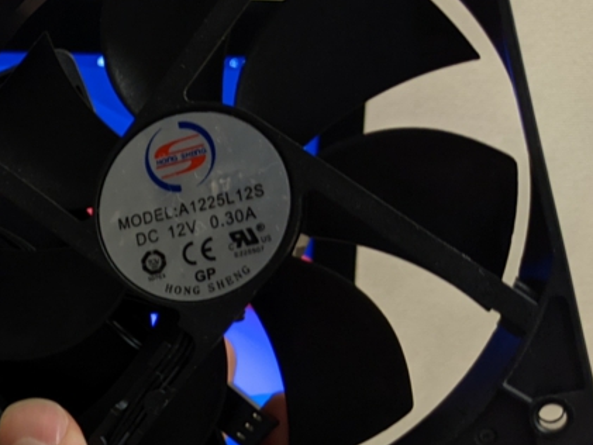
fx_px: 1319
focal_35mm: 77
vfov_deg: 18.6
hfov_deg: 22.6
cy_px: 460
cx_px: -183
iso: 46
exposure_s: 1/24
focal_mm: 4.38
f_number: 1.73
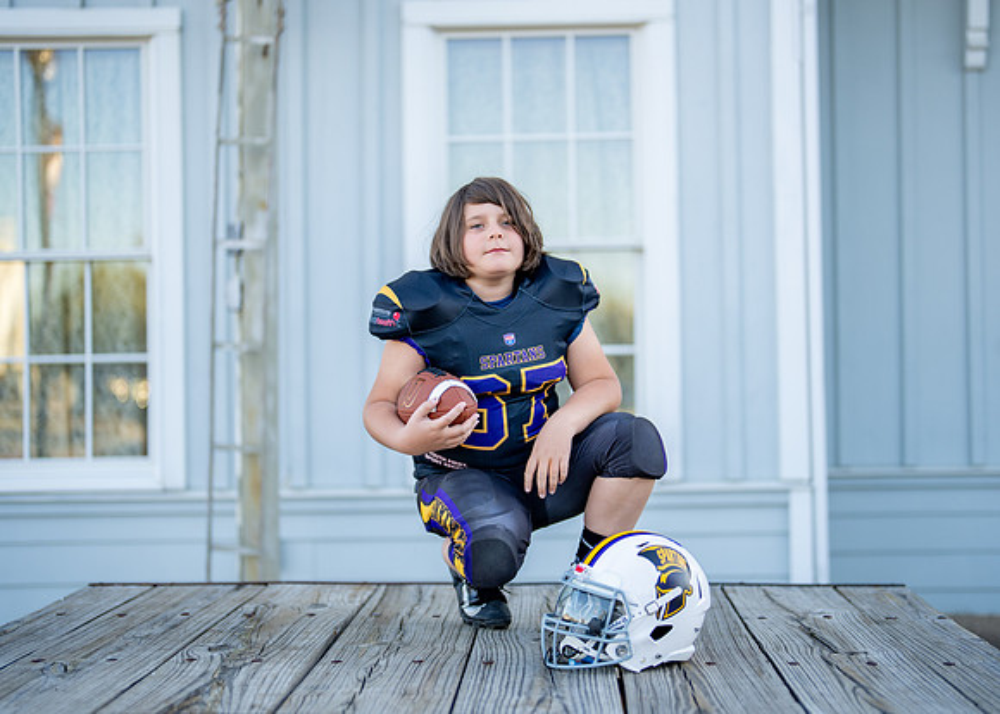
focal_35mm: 54
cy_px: 357
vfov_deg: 26.0
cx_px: 505
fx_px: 1543
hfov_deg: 35.9
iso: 100
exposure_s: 1/1250
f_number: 1.2
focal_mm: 50
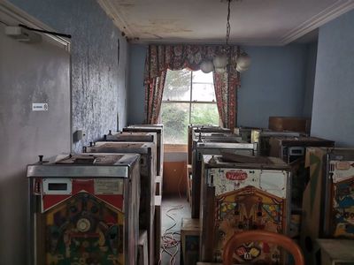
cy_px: 132
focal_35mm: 27
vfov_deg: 51.4
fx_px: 276
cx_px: 177
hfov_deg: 65.3
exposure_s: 1/60
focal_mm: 5.56
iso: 200
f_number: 1.6
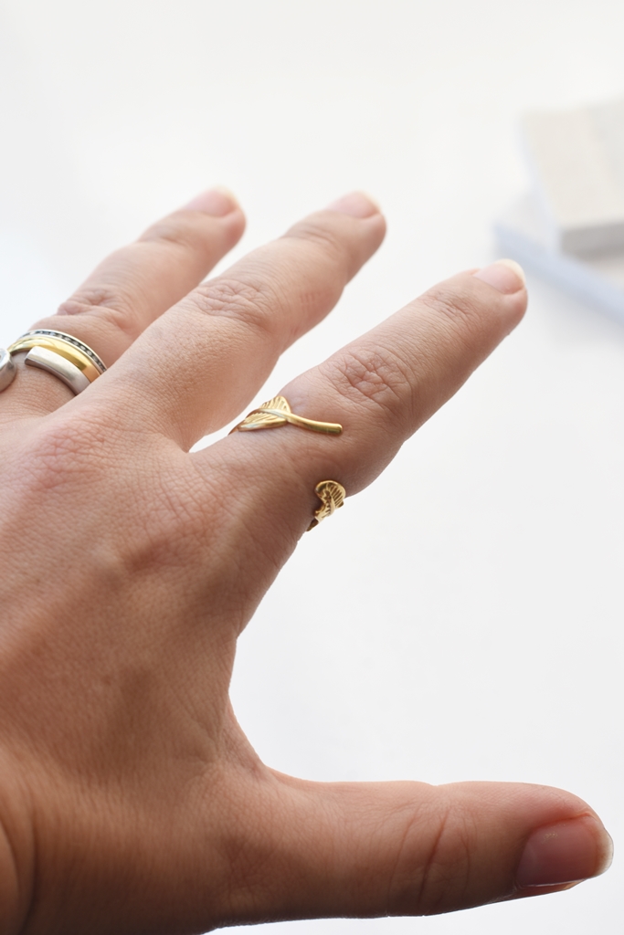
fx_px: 1949
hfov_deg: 18.2
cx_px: 312
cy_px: 468
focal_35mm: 75
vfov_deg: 27.0
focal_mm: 50
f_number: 7.1
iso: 140
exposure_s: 1/80
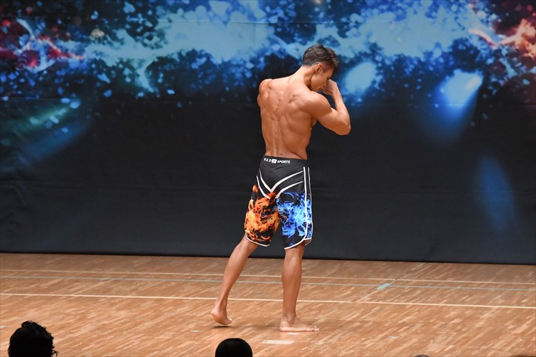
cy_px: 178
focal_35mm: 270
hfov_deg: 7.6
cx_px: 268
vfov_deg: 5.1
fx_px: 4018
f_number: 5.6
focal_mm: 180
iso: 8000
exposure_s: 1/400
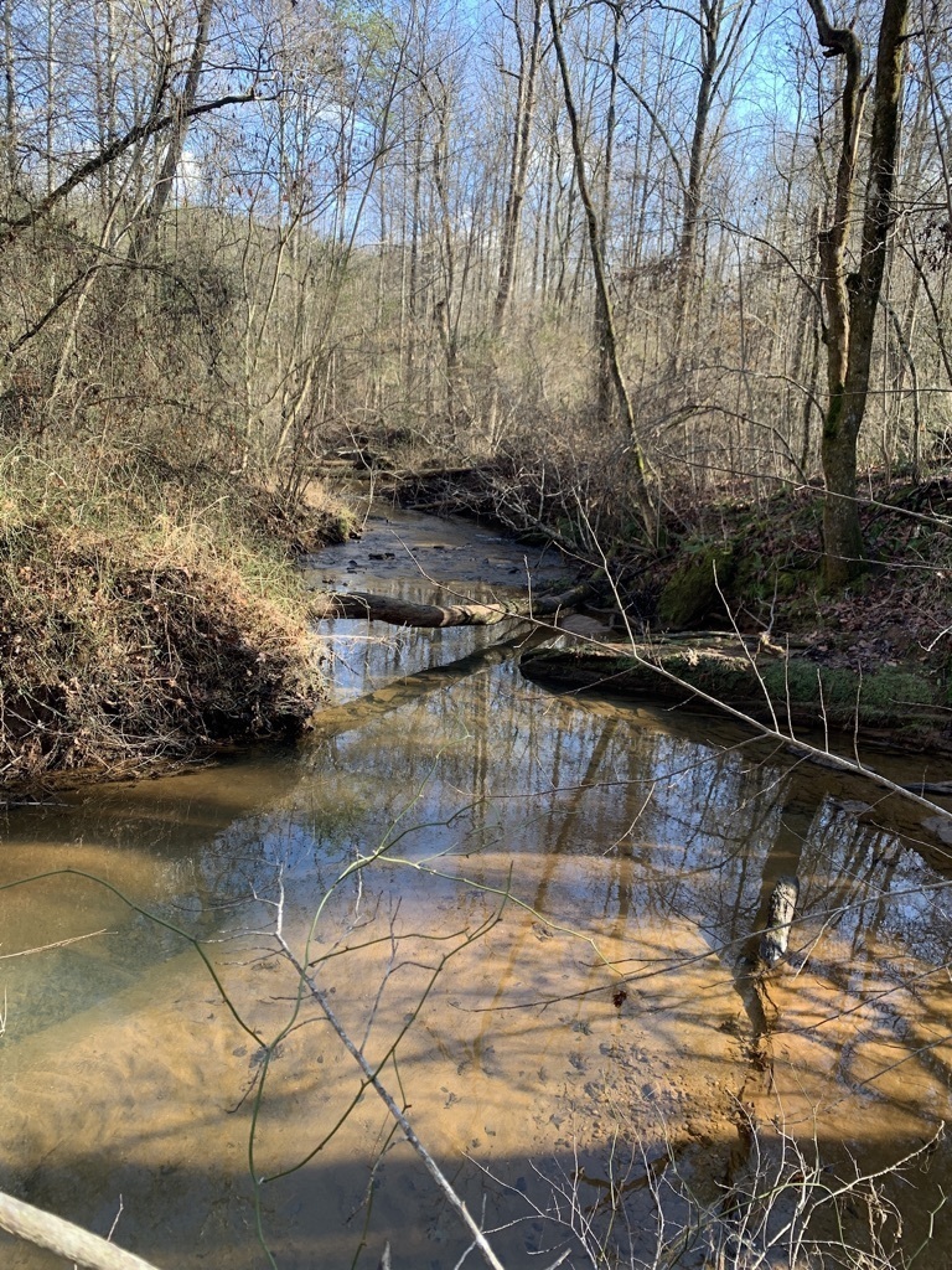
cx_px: 476
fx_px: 953
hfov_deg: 53.1
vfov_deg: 67.3
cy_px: 635
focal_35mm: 26
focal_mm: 4.25
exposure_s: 1/132
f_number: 1.8
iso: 25
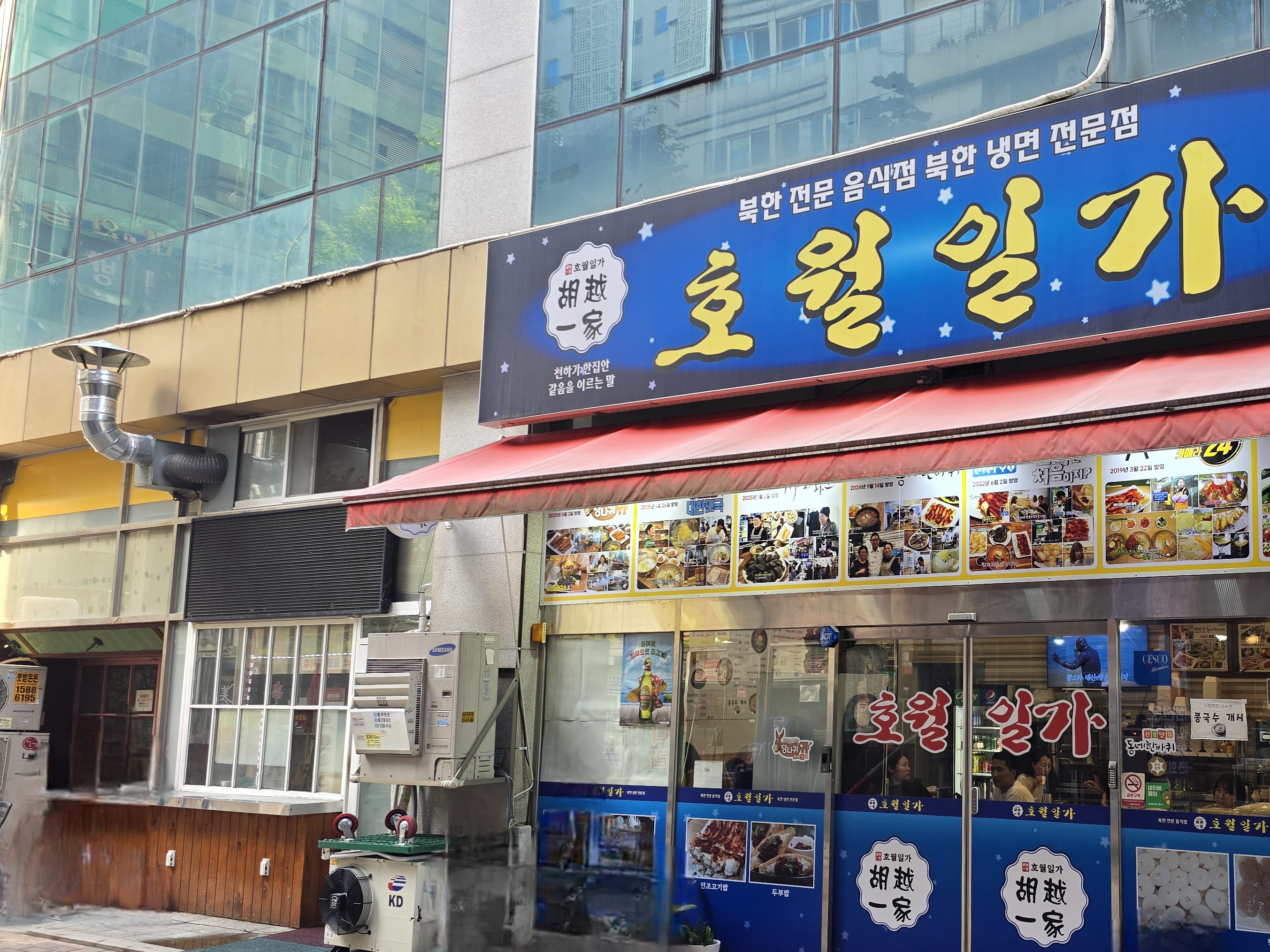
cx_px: 932
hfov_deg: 51.9
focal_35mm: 34
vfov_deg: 41.6
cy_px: 557
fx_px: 1247
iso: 50
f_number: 1.7
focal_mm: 6.3
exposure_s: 1/120
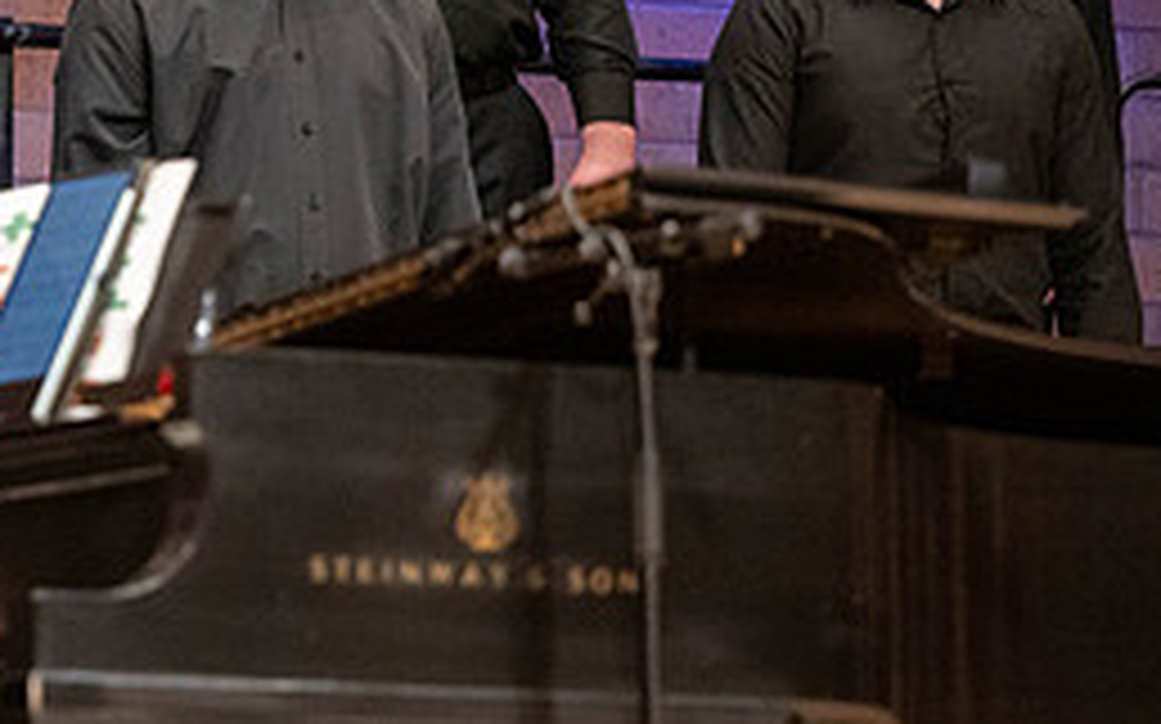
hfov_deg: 5.7
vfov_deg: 3.6
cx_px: -22
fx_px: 11607
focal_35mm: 367
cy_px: 20
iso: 3200
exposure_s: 1/500
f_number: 2.8
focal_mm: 160
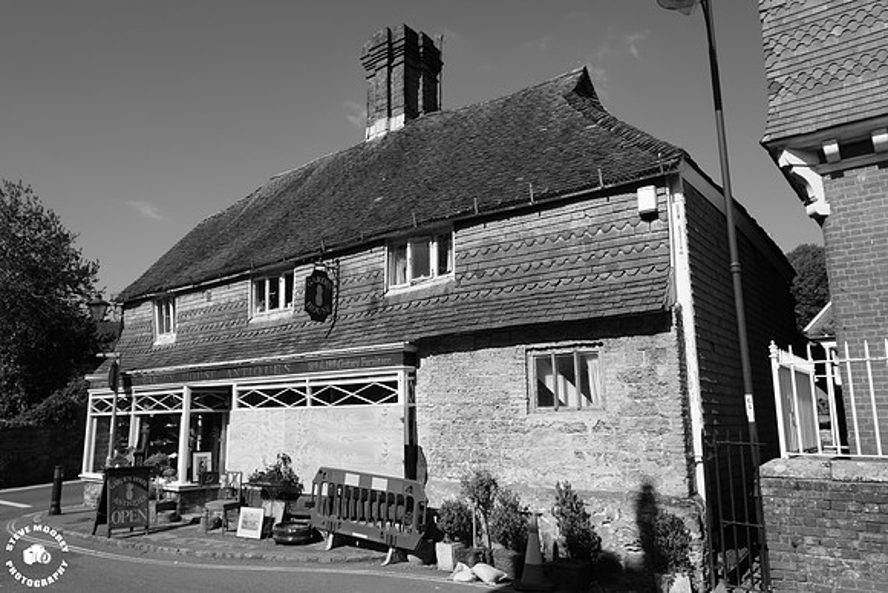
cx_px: 444
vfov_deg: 51.3
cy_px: 296
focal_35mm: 25
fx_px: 617
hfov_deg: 71.5
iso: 200
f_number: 8
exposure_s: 1/480
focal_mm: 16.6
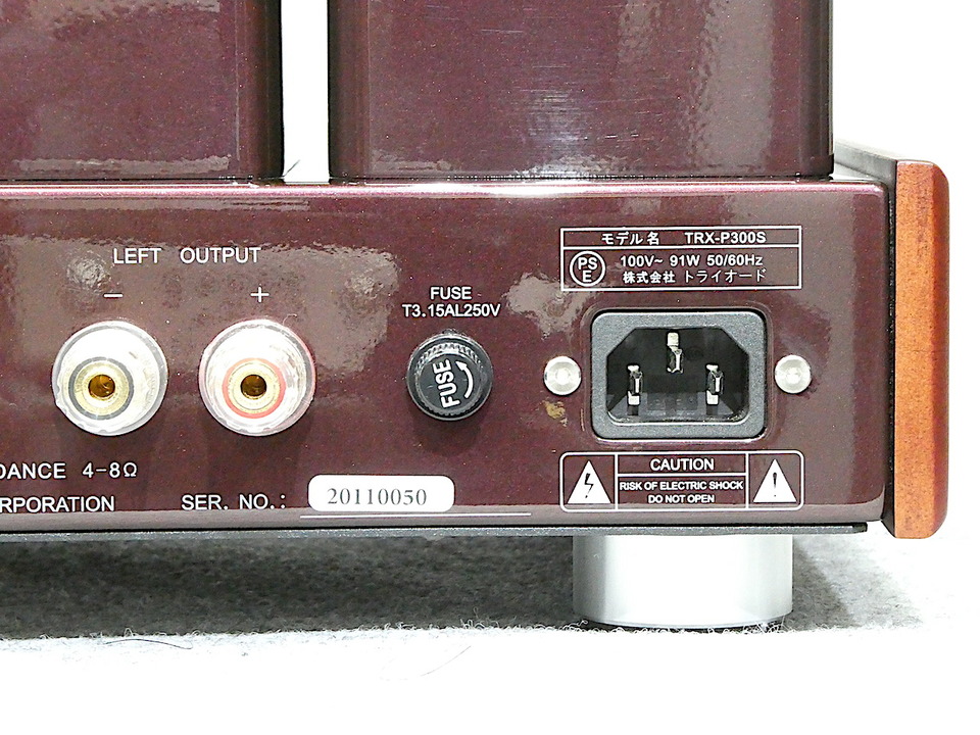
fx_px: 4275
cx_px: 490
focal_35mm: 151
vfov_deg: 9.8
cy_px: 368
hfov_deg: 13.1
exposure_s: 1/5
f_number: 8
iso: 2000
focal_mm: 27.1
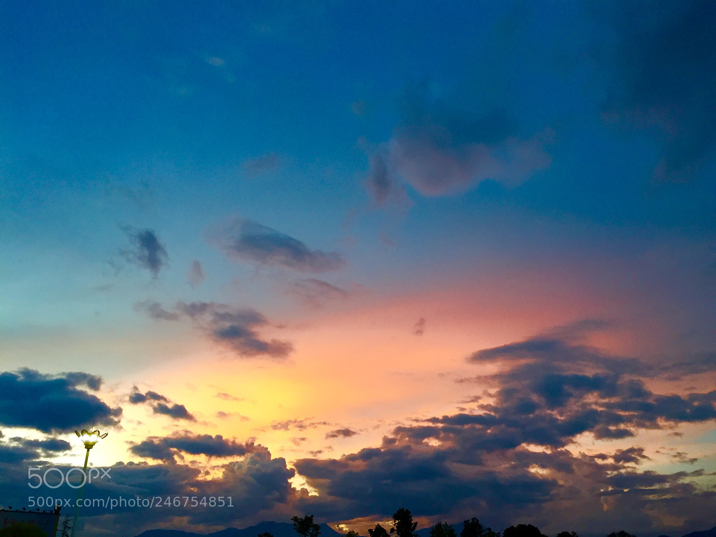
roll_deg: +0.2
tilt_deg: +27.2
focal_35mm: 29
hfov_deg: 61.7
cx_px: 358
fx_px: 600
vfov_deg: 48.2
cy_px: 268
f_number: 2.2
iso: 80
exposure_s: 1/33
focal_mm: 4.15
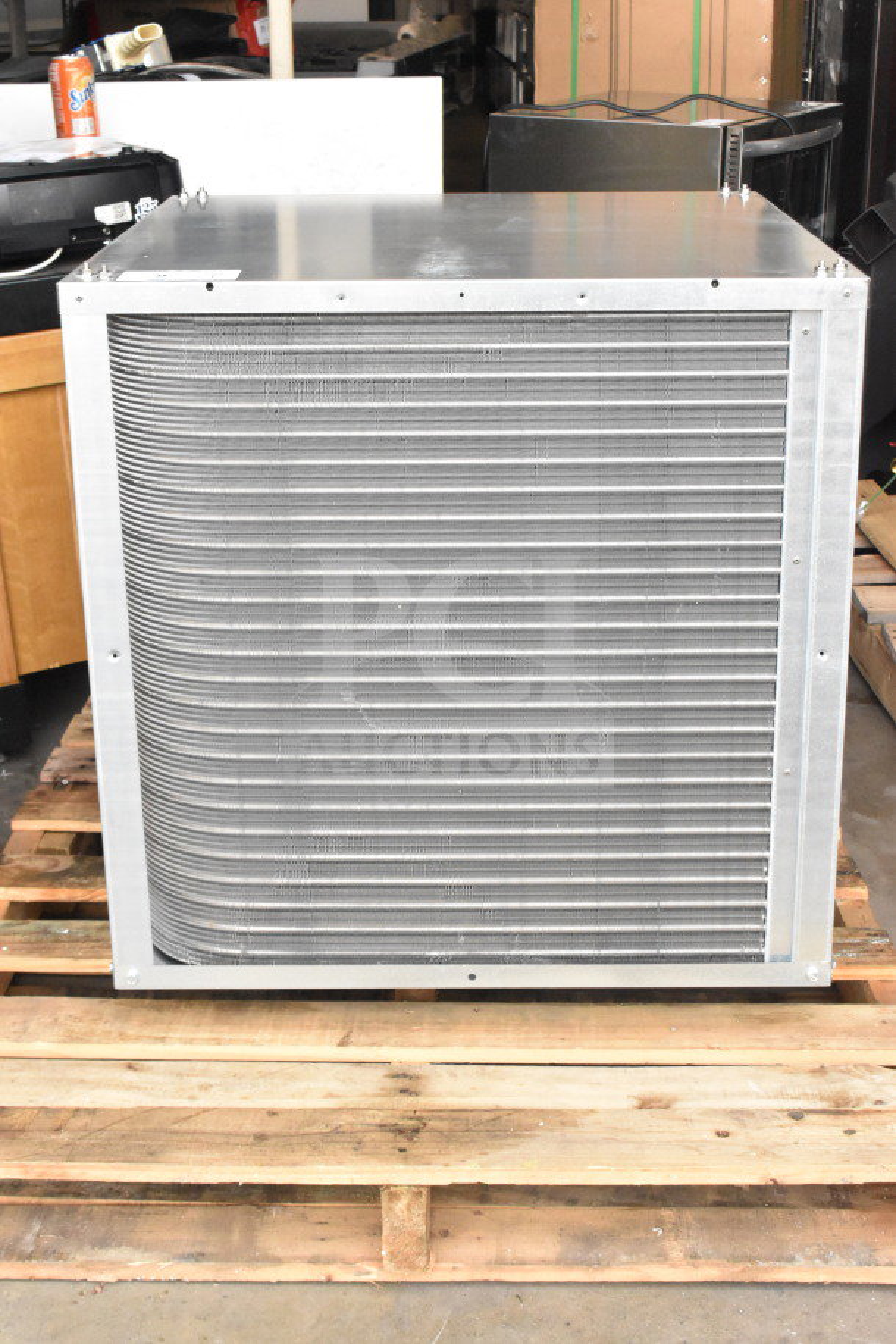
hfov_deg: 26.5
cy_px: 672
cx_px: 448
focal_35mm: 51
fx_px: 1904
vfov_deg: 38.9
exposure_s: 1/500
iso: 6400
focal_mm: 34
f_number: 11
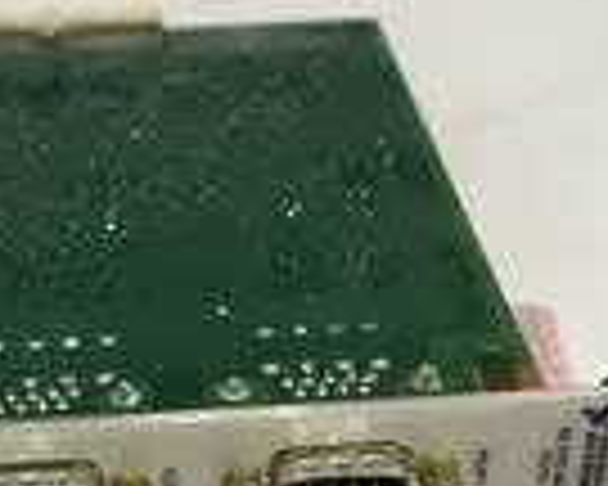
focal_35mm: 75
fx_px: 1350
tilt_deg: -46.5
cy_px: 468
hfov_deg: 25.1
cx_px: 153
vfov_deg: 19.9
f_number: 1.6
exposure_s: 1/60
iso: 100
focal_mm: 4.2
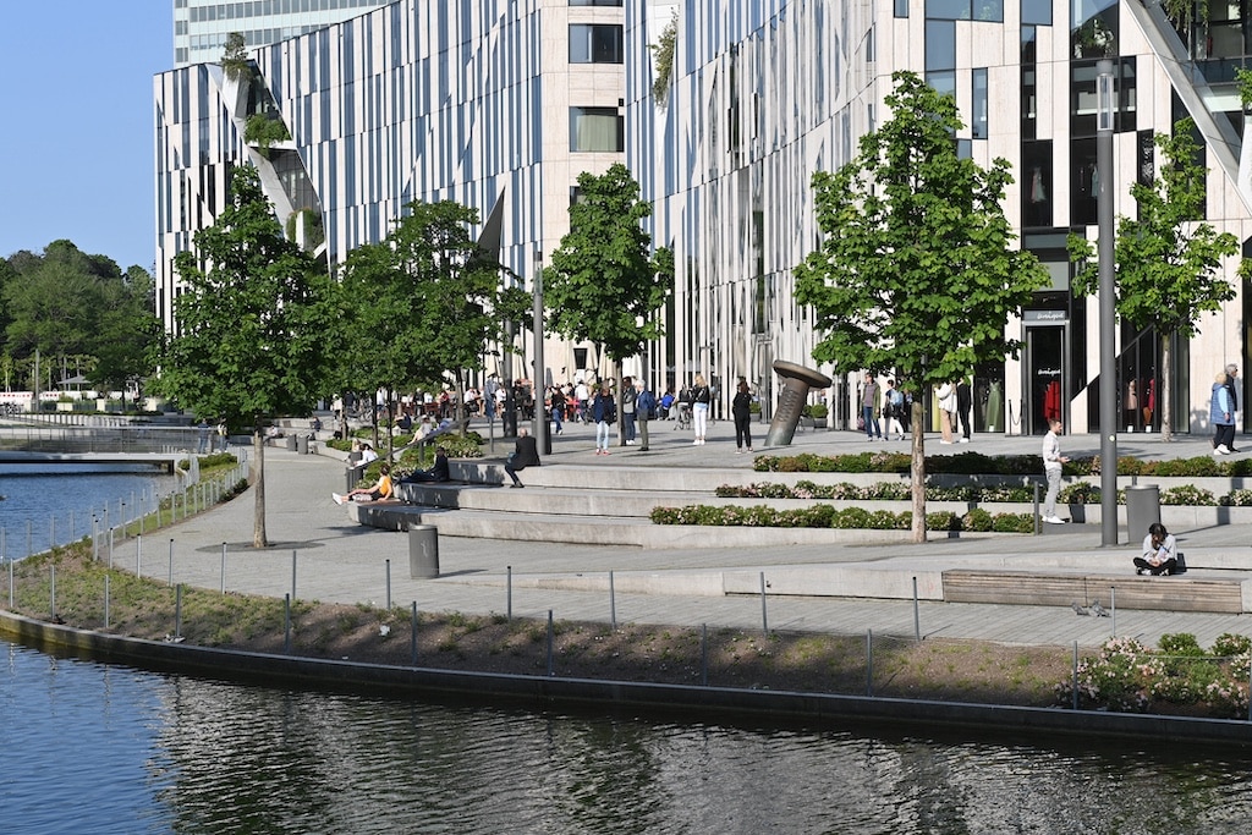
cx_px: 626
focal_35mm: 70
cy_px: 418
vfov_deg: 19.5
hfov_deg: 28.8
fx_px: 2435
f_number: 11
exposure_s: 1/125
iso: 100
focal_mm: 70
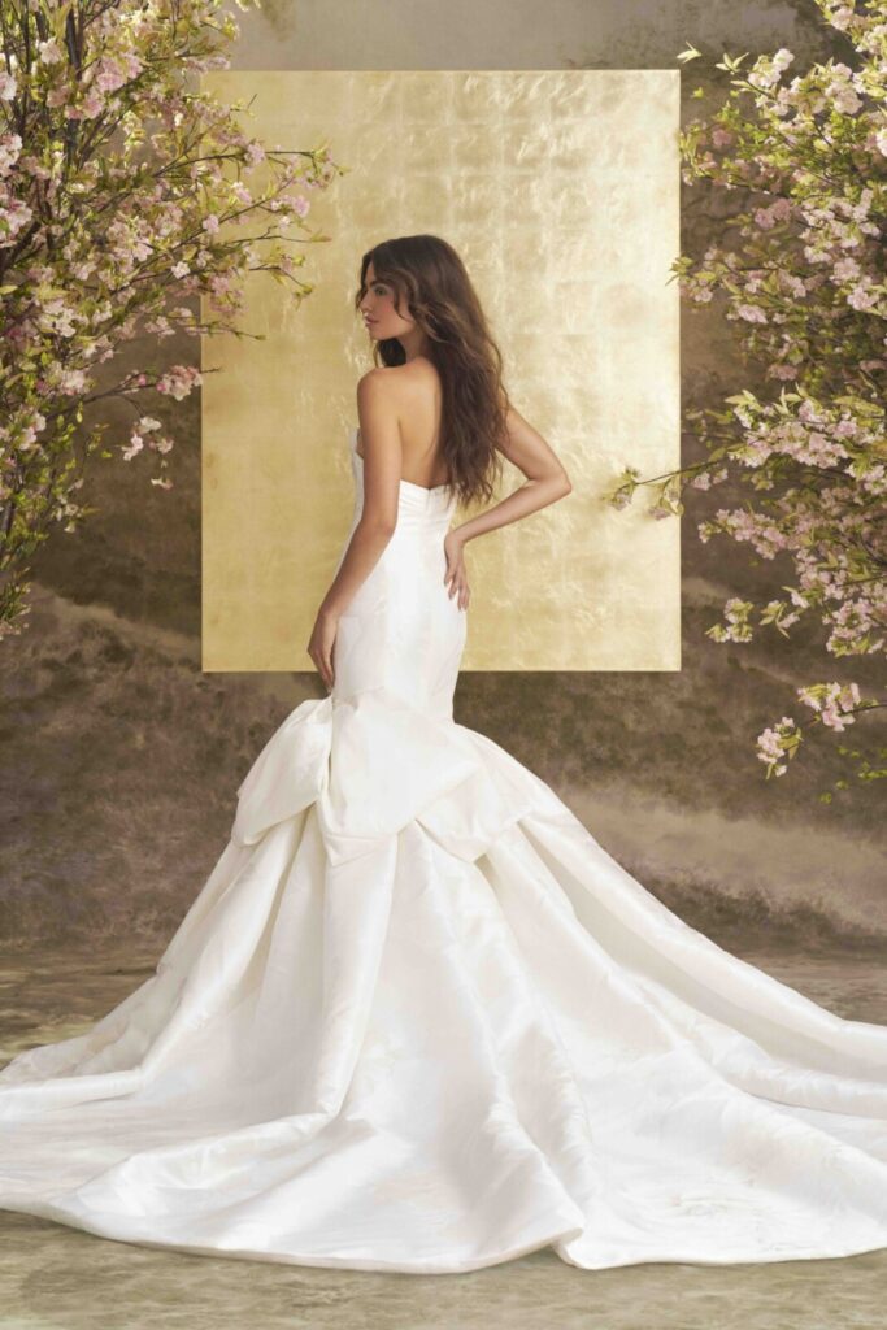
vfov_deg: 28.8
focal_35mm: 70
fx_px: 2586
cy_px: 665
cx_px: 444
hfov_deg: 19.5
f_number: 5
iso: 800
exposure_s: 1/160
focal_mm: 70
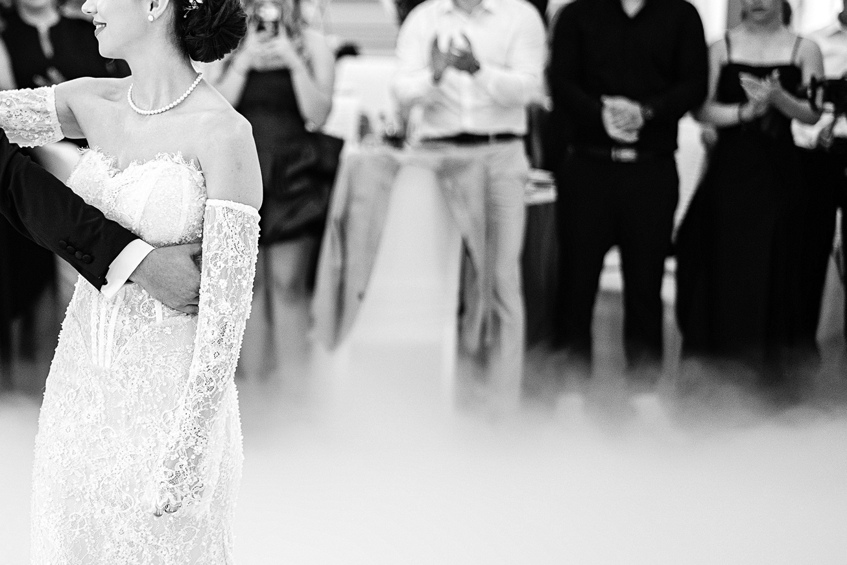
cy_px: 307
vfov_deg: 14.0
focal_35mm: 98
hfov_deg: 20.3
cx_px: 52
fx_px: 2306
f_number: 1.4
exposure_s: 1/250
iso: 500
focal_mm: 50
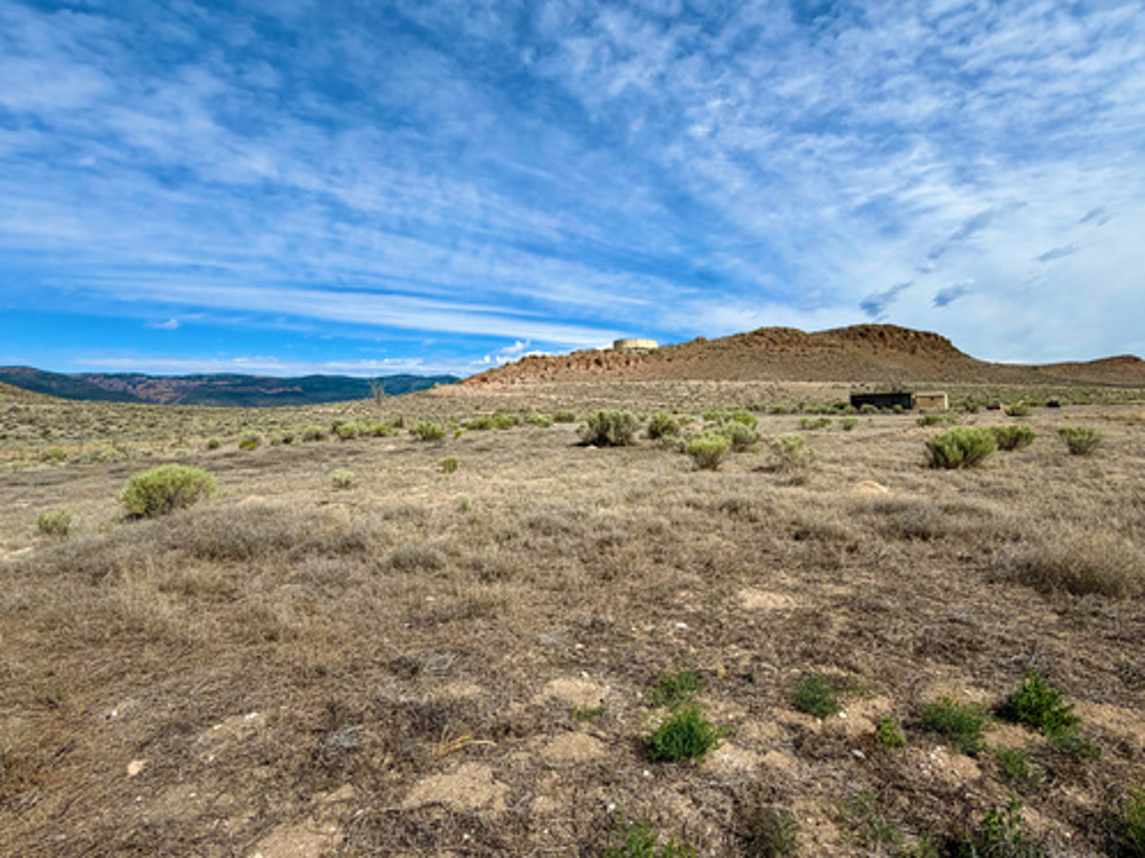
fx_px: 595
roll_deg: +1.4
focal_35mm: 18
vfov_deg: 71.5
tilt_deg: +1.1
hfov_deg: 87.5
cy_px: 403
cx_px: 635
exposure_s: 1/1534
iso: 20
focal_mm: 2.22
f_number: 2.2
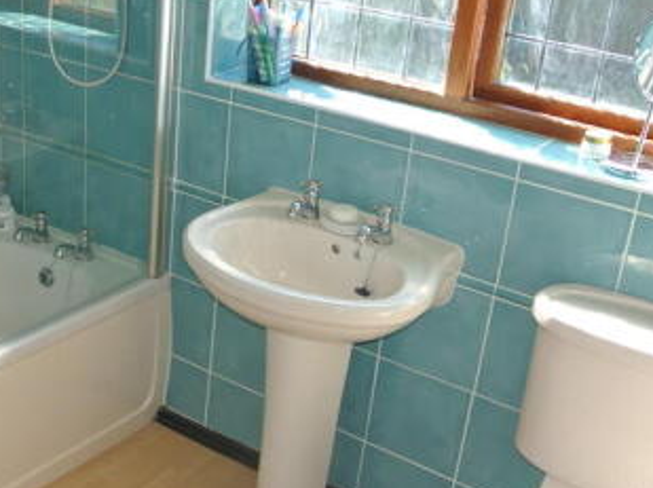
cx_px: 134
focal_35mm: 55
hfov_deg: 34.0
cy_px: 318
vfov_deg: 26.4
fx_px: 1036
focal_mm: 10
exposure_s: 1/60
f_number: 3.5
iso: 140
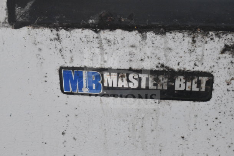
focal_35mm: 78
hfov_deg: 26.0
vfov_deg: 17.5
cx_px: 117
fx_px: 507
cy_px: 78
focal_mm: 52
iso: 6400
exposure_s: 1/2000
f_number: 22
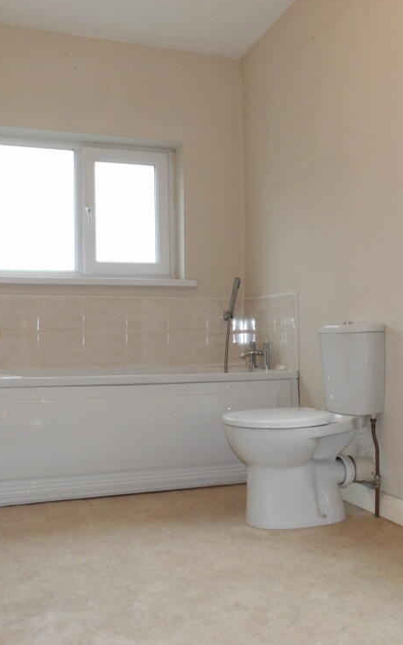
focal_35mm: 35
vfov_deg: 55.3
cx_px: 197
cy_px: 314
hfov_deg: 36.3
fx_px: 615
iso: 200
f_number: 4.1
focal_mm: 4.3
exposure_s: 1/15
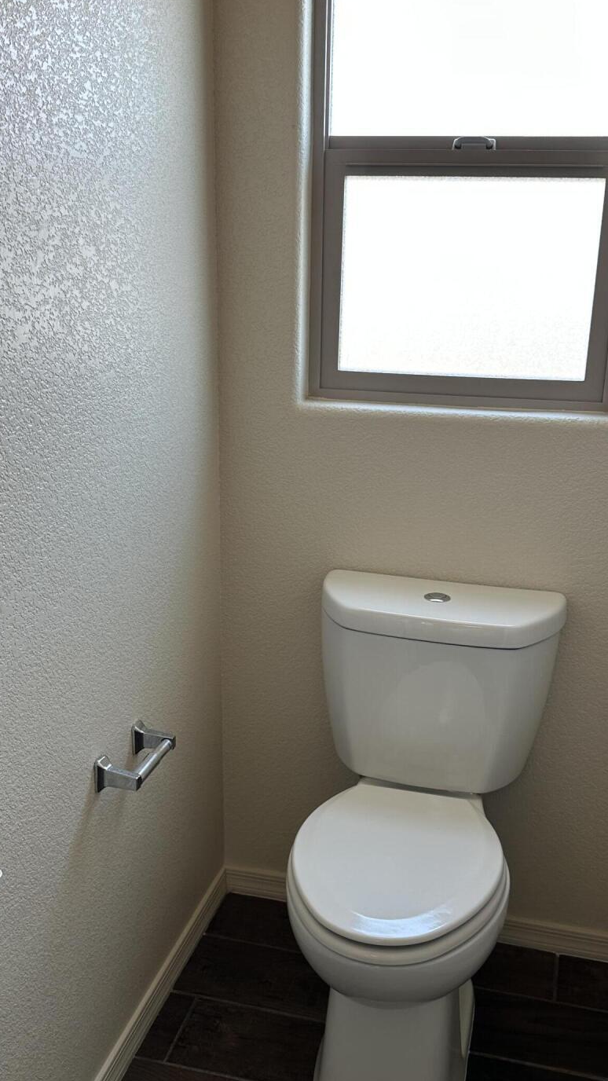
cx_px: 281
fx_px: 1089
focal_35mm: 38
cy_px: 599
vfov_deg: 52.7
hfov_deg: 31.2
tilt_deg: -20.9
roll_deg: -2.0
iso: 64
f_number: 1.78
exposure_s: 1/120
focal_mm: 6.86
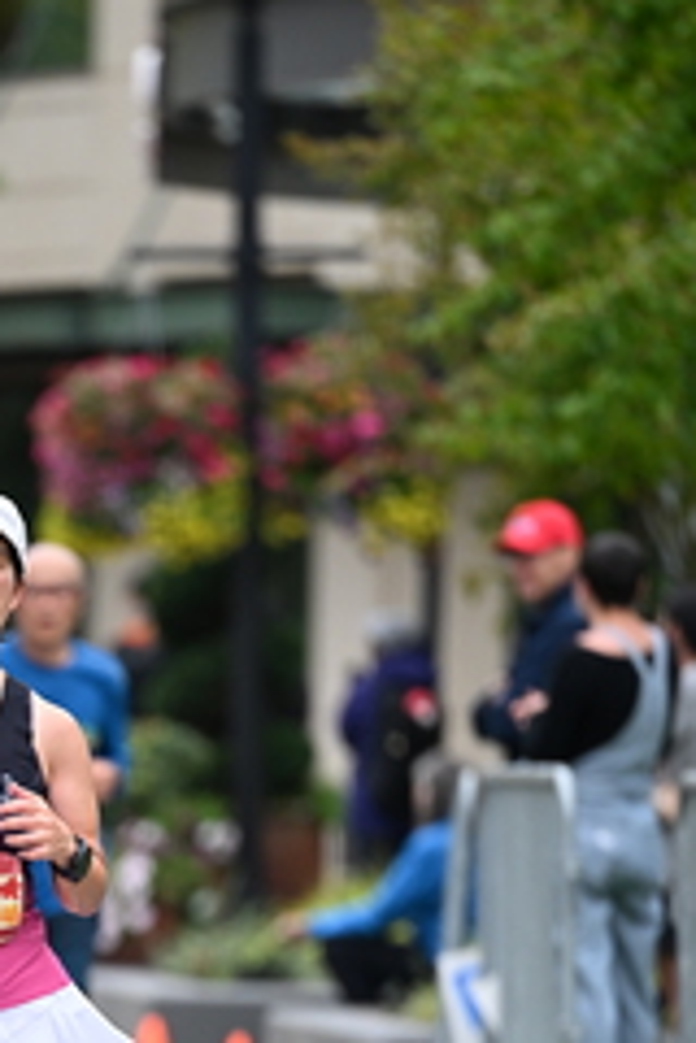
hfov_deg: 3.0
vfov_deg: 4.5
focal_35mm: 459
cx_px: -63
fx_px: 13310
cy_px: 943
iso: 640
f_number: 2.8
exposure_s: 1/2000
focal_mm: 200
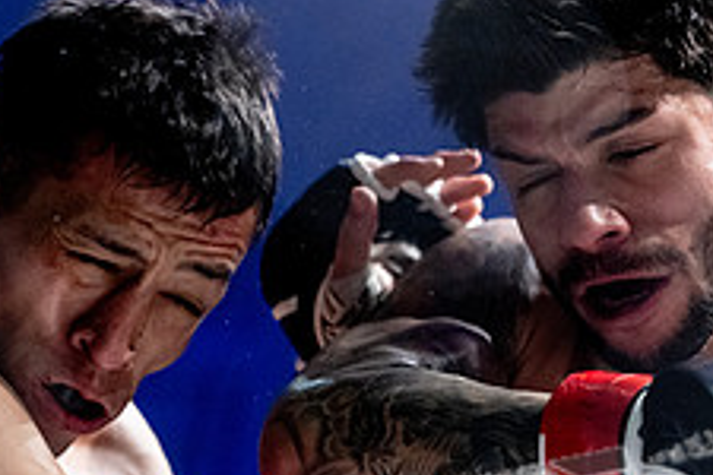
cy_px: 603
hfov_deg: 9.6
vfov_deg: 6.4
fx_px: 4238
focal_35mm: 214
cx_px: 111
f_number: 2
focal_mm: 83
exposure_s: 1/1250
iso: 3200
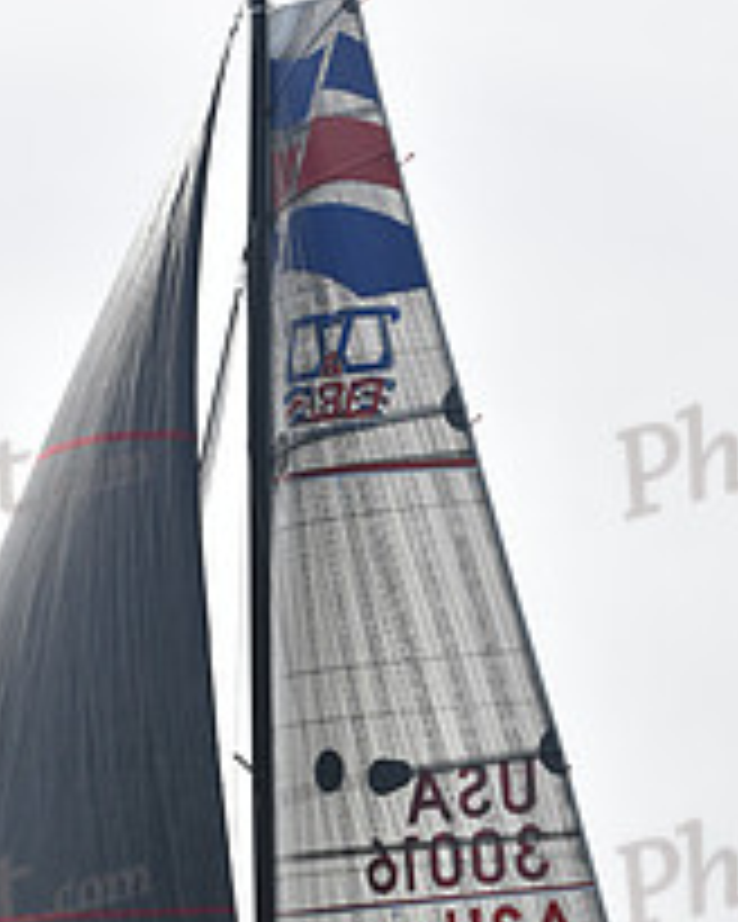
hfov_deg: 8.3
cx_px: 385
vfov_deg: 10.2
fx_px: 5078
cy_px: 1115
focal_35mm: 186
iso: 320
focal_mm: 70
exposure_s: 1/1000
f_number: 7.1
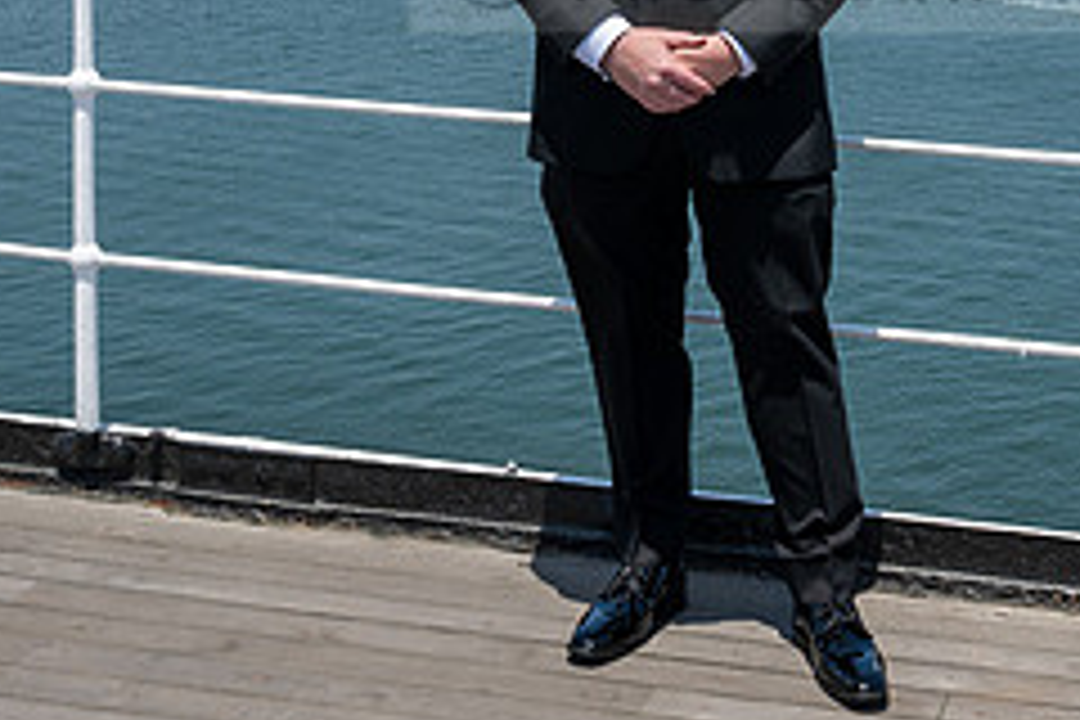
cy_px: -74
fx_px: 2280
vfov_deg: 17.3
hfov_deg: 26.3
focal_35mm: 76
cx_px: 801
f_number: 13
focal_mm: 31.5
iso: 200
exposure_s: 1/200
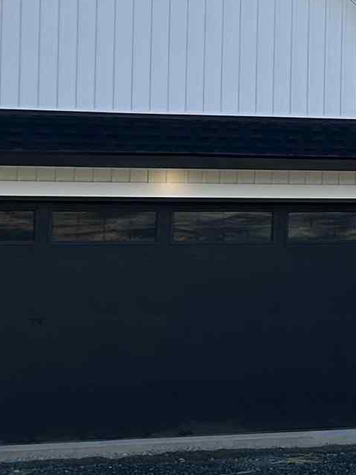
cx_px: 574
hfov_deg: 11.2
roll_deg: -1.2
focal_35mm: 126
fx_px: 1729
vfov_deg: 15.6
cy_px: 128
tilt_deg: +0.2
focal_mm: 5.7
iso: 50
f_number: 1.5
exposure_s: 1/2008
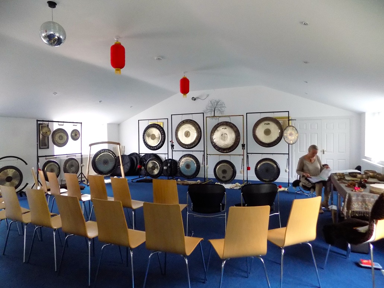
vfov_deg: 58.9
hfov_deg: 73.9
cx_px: 192
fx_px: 255
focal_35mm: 23
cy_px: 144
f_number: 3.1
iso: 400
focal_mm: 4
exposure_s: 1/30
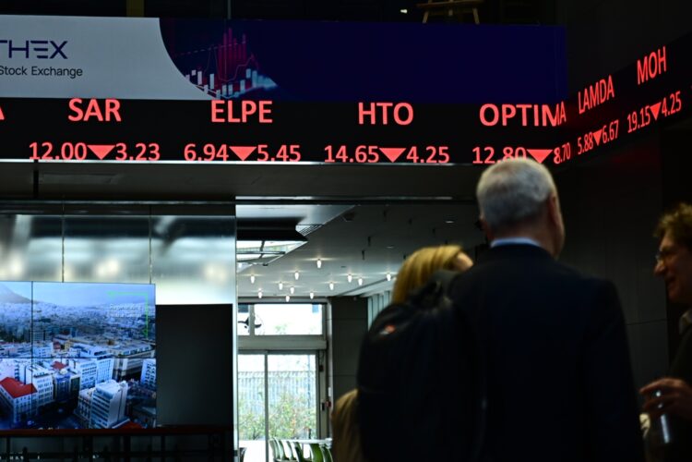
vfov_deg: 19.5
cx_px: 346
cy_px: 231
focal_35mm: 70
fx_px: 1345
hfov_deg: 28.8
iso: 640
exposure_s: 1/500
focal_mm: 70
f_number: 4
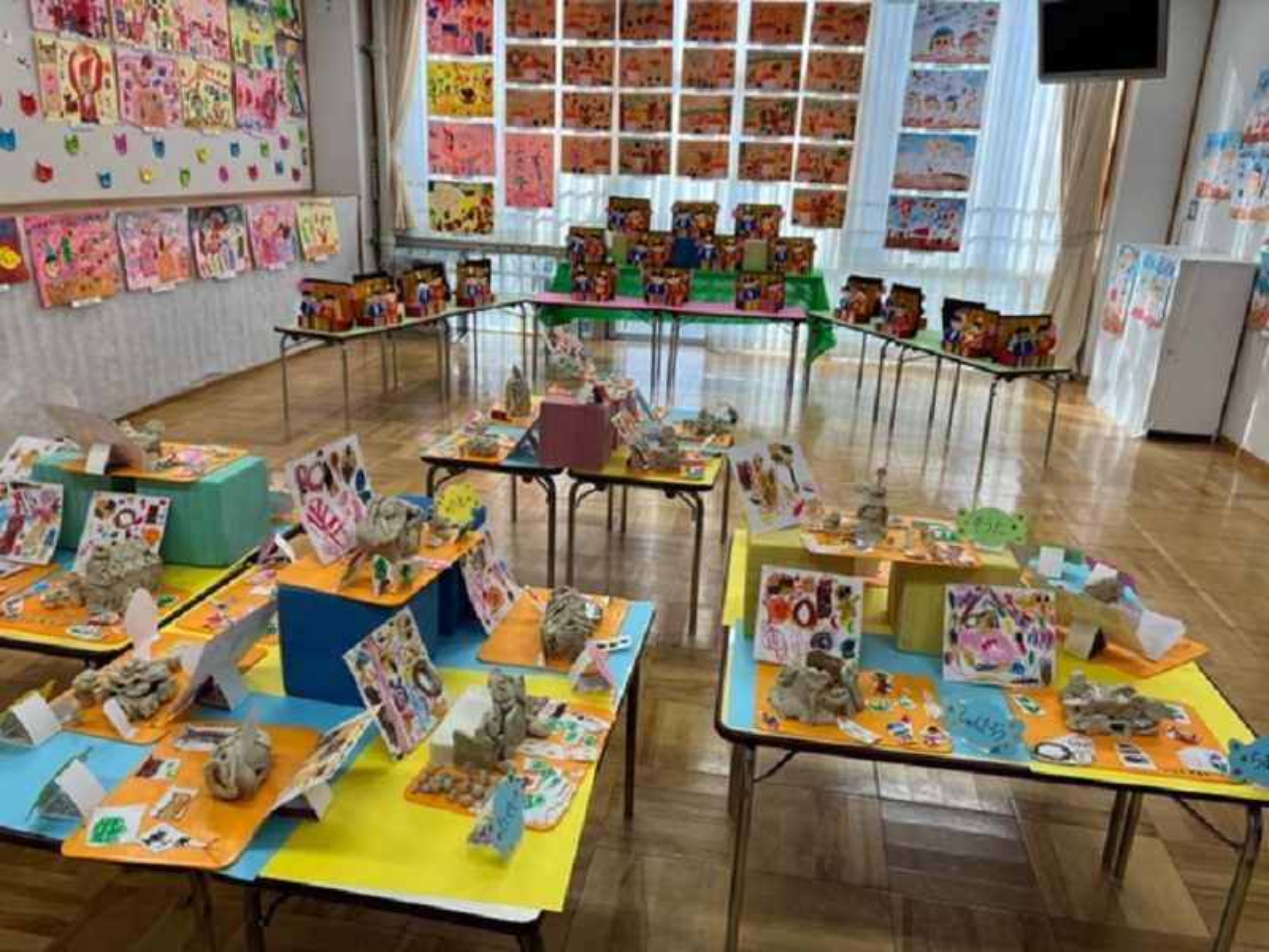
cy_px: 476
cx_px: 634
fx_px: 953
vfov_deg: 53.1
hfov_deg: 67.3
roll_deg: -3.3
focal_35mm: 26
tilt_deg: -17.7
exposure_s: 1/240
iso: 50
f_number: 1.5
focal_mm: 5.7
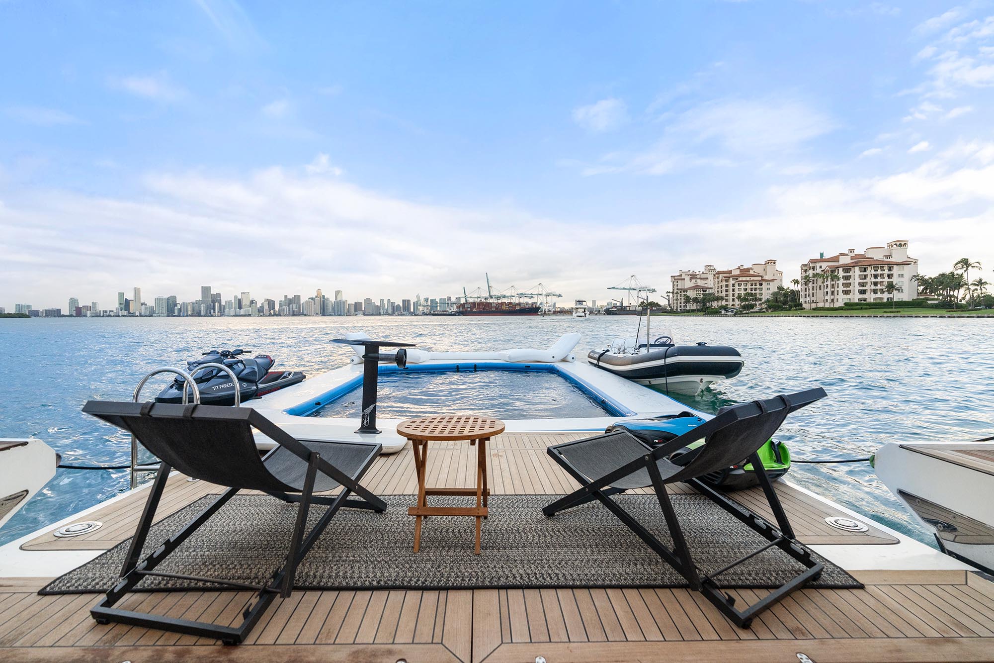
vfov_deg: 73.7
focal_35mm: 16
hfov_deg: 96.7
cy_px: 332
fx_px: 442
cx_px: 497
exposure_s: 1/250
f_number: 5.6
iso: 800
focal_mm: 16
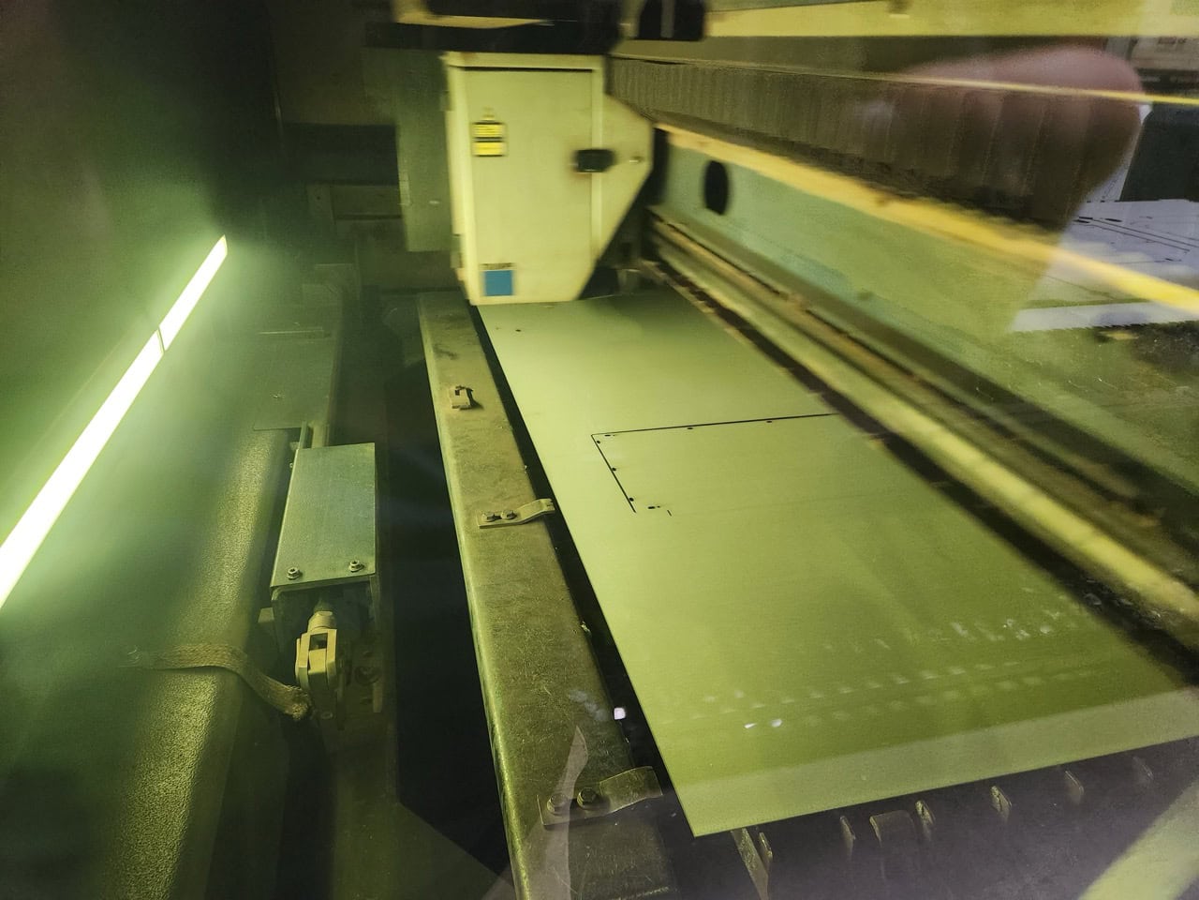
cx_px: 600
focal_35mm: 23
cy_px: 450
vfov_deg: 58.9
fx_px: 797
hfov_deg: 73.9
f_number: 1.8
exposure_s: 1/60
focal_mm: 5.4
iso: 640
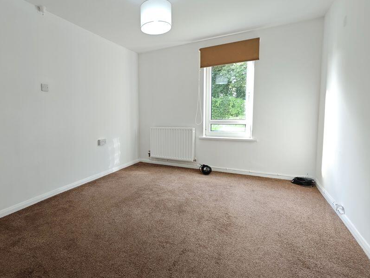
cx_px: 141
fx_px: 192
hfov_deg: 86.2
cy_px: 134
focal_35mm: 18
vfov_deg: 71.6
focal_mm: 2.03
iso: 64
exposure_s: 1/50.3
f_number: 1.8
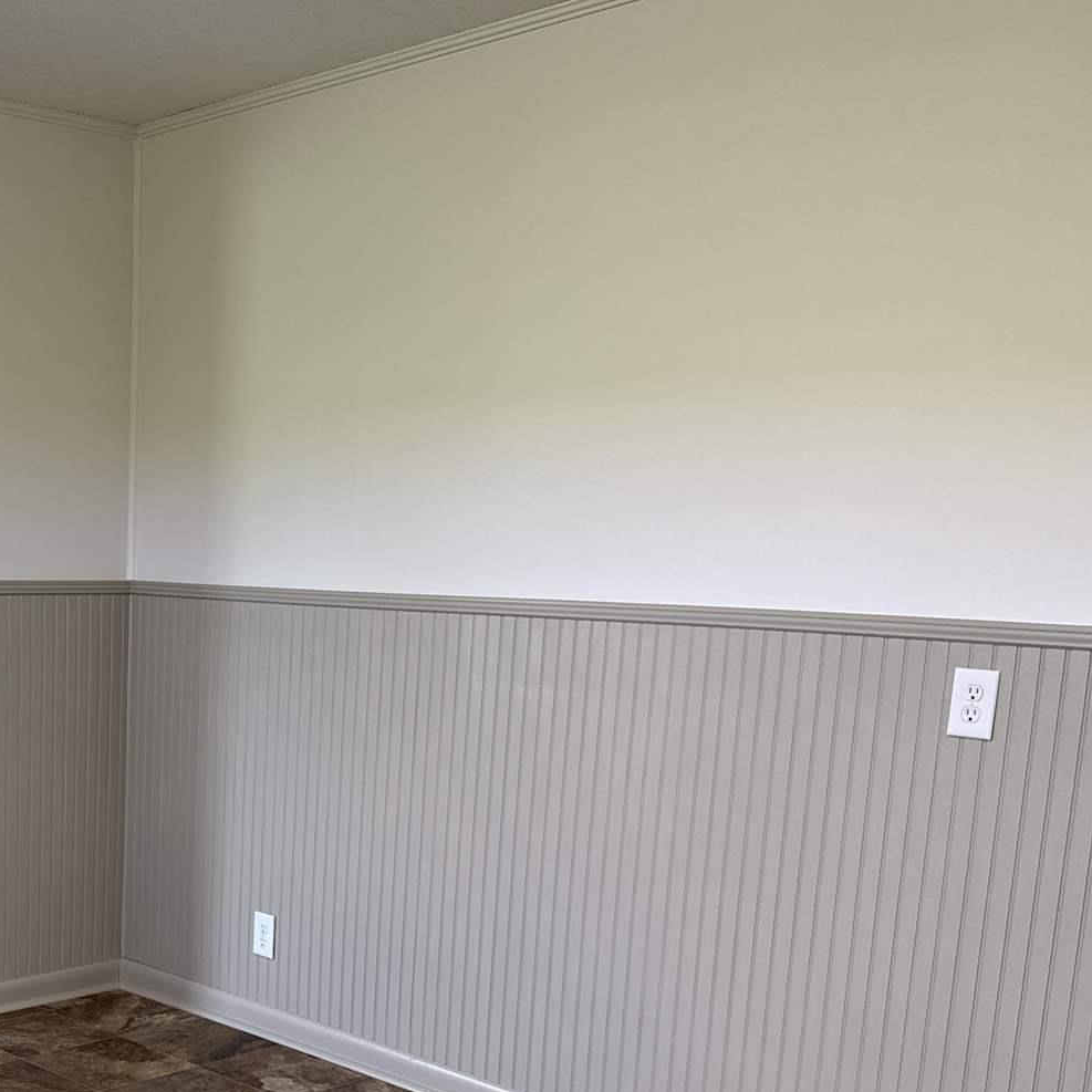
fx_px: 1570
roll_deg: -1.2
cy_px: 832
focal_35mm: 44
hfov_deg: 36.5
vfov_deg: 37.3
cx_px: 155
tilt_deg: -11.5
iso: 100
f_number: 1.78
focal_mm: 6.76
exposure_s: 1/120
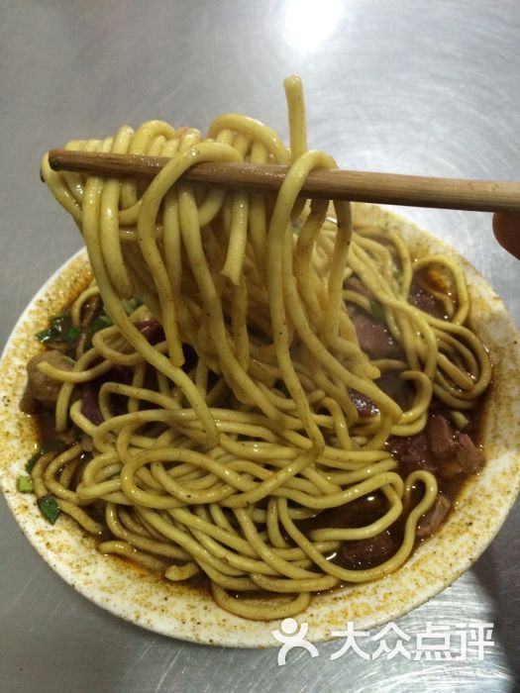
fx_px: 581
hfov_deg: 48.2
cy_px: 346
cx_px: 260
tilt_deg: -55.1
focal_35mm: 29
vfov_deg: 61.7
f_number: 2.2
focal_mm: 4.15
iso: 320
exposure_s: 1/33
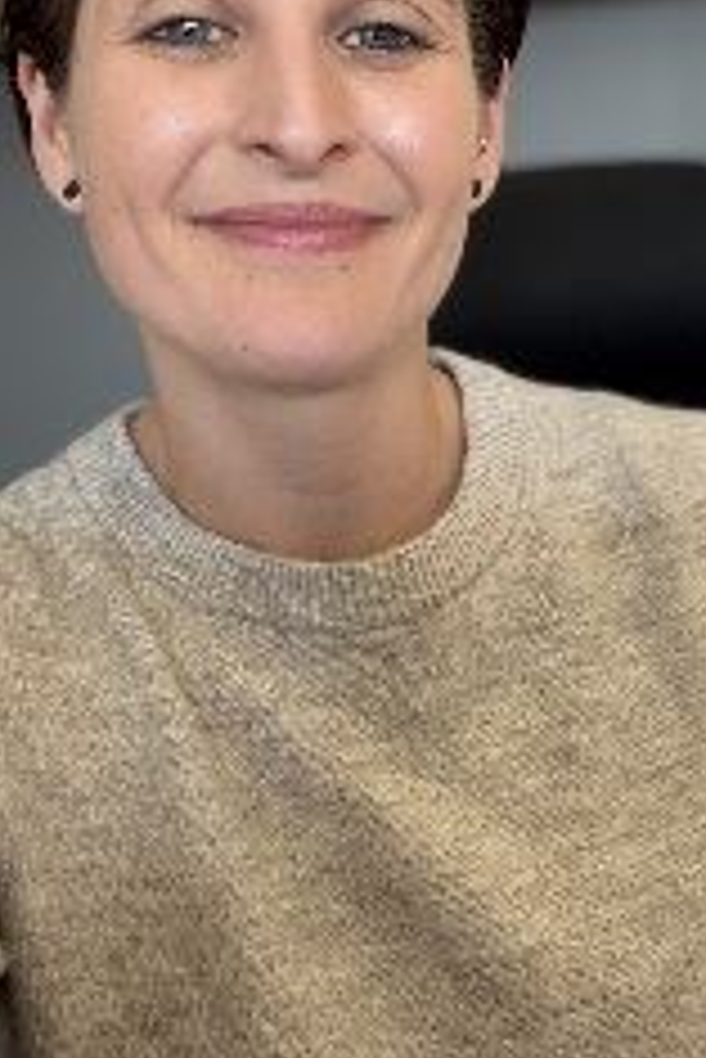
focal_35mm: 51
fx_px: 1498
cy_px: 353
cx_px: 427
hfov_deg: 26.5
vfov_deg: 38.4
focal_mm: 2.71
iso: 64
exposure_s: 1/60
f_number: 1.9
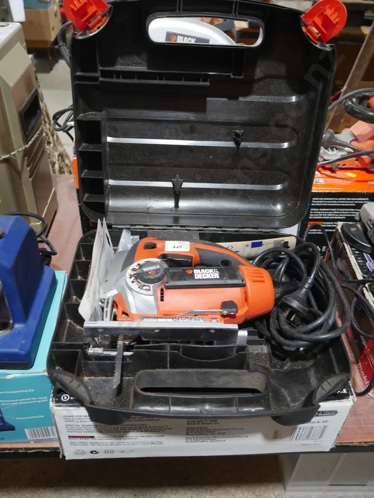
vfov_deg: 59.9
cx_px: 187
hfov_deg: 46.8
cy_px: 249
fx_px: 432
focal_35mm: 30
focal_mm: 15
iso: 400
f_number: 3.6
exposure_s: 1/60
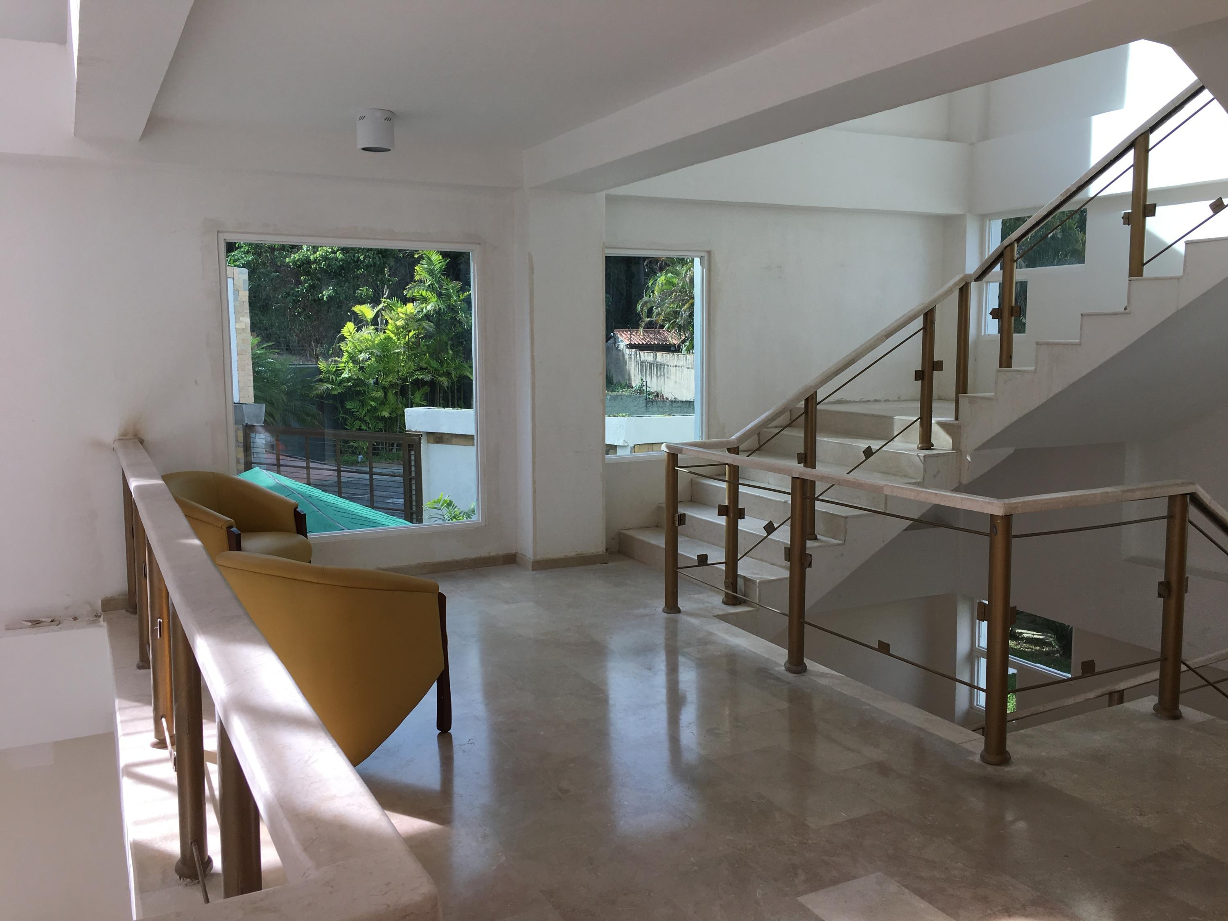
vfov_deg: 48.2
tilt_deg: -5.6
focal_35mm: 29
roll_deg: +0.4
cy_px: 460
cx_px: 614
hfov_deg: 61.7
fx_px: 1029
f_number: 2.2
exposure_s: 1/373
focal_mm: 4.15
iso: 25
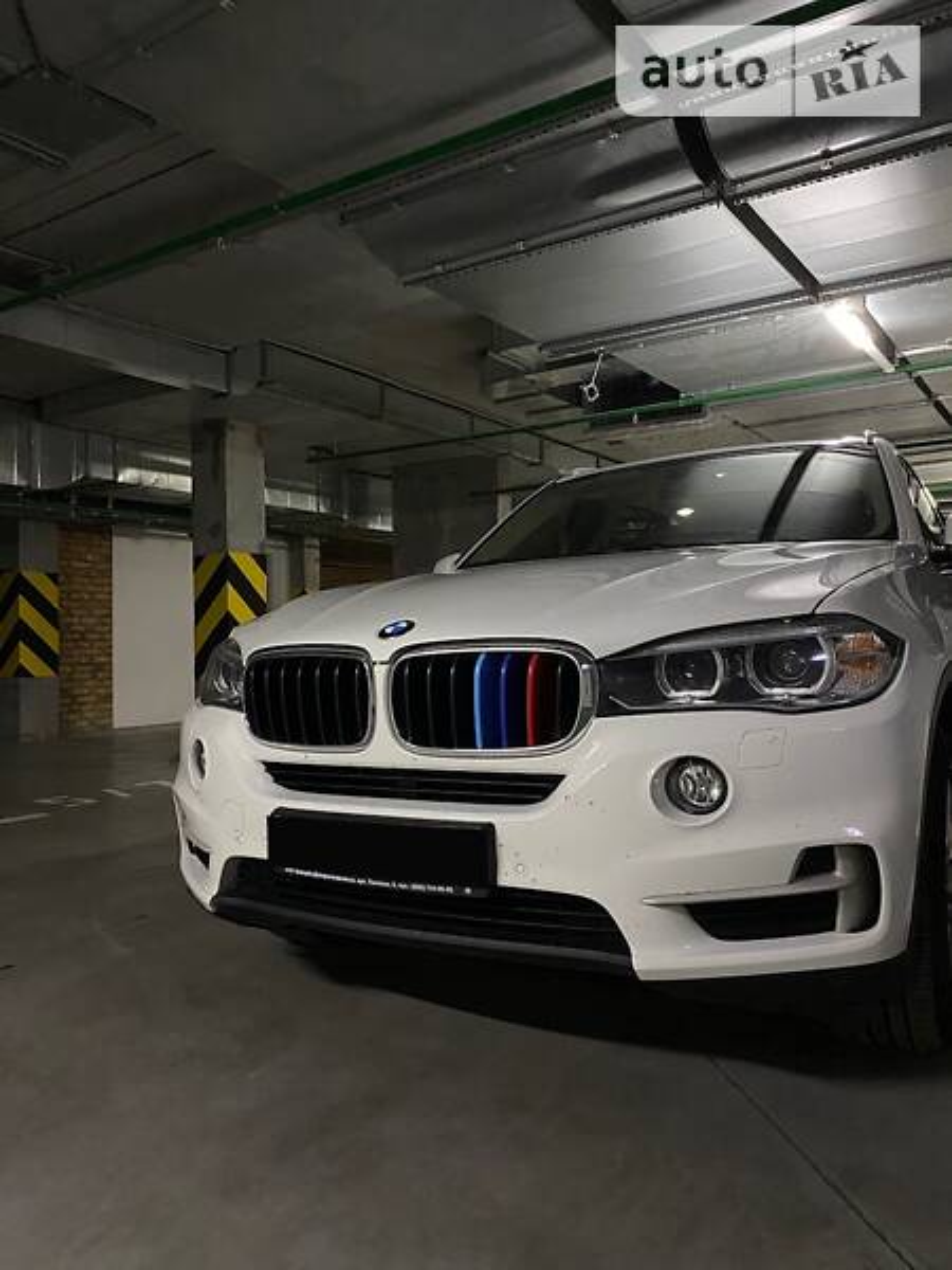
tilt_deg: +0.1
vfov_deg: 67.3
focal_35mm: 26
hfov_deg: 53.1
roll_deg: +0.6
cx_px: 476
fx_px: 953
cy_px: 635
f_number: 1.8
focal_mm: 4.2
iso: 1000
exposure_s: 1/30
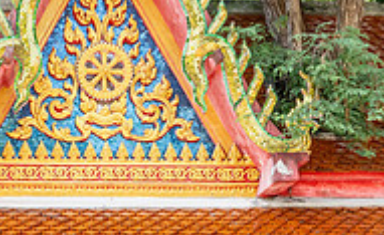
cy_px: 314
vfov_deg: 16.0
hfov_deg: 26.7
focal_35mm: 76
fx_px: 791
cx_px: 70
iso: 1000
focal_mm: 24
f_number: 8
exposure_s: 1/320
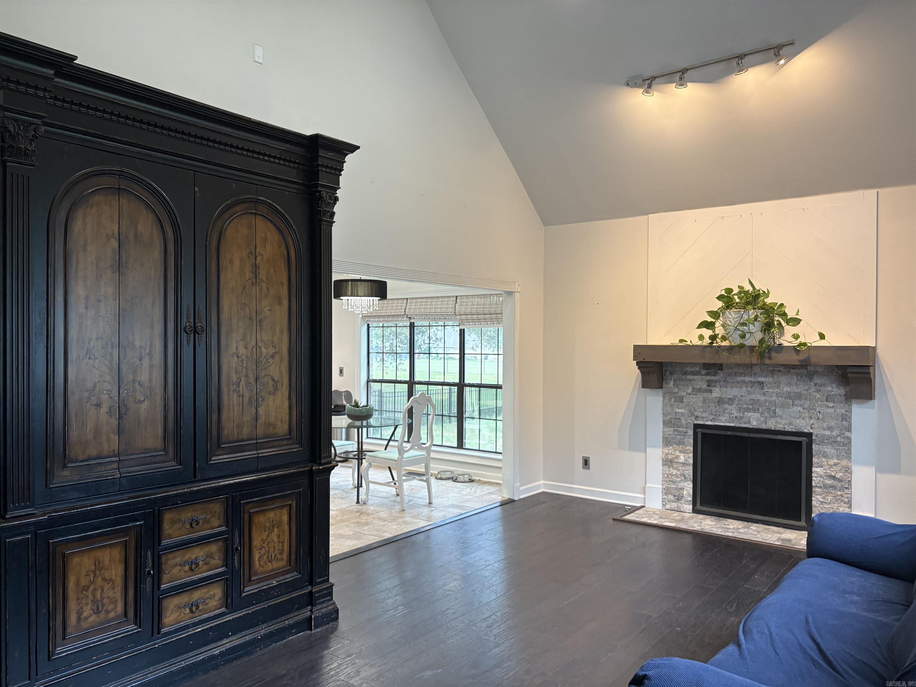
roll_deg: +0.4
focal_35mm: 26
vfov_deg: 53.1
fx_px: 688
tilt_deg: -0.1
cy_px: 344
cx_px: 458
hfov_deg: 67.3
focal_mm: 5.96
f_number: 1.6
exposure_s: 1/60
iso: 160
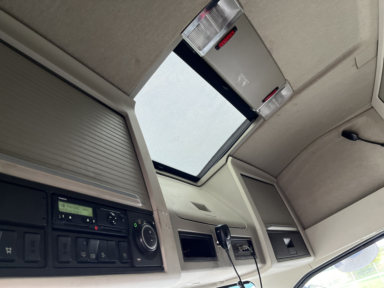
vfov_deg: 53.1
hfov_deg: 67.3
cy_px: 144
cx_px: 192
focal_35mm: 26
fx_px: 288
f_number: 1.6
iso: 125
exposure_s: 1/121
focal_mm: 5.1
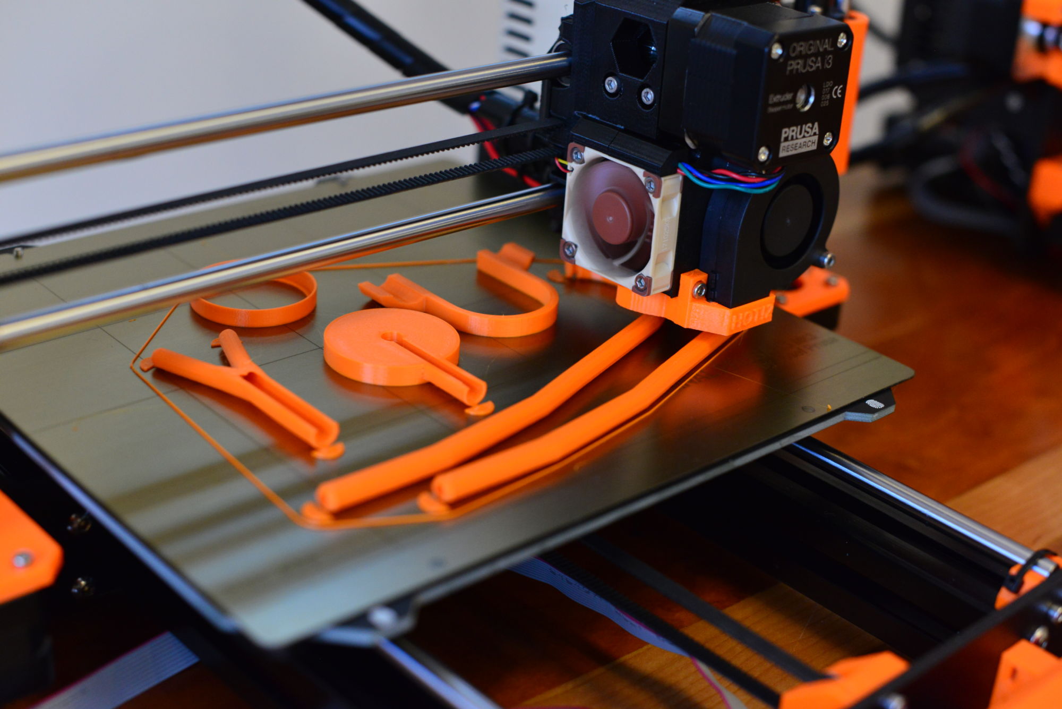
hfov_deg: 39.6
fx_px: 1475
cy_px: 354
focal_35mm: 50
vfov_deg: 27.0
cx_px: 531
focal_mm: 50
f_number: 4
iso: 2500
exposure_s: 1/125
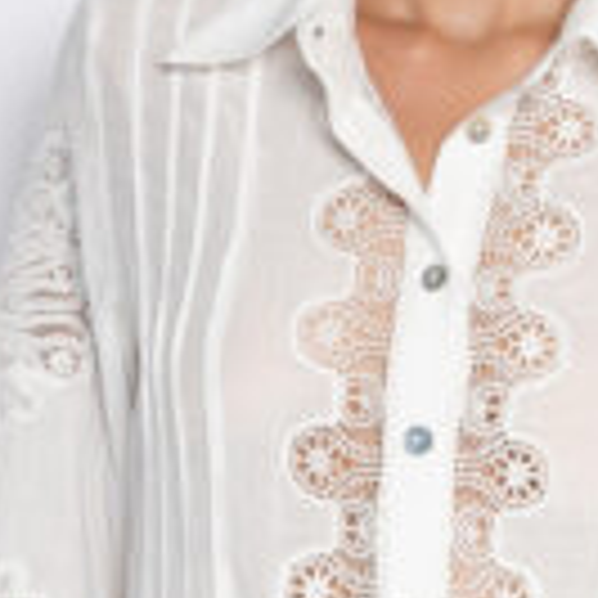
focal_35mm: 153
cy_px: 537
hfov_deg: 11.4
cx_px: 441
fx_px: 2990
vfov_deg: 11.3
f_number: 5
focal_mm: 40
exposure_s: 1/125
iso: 320
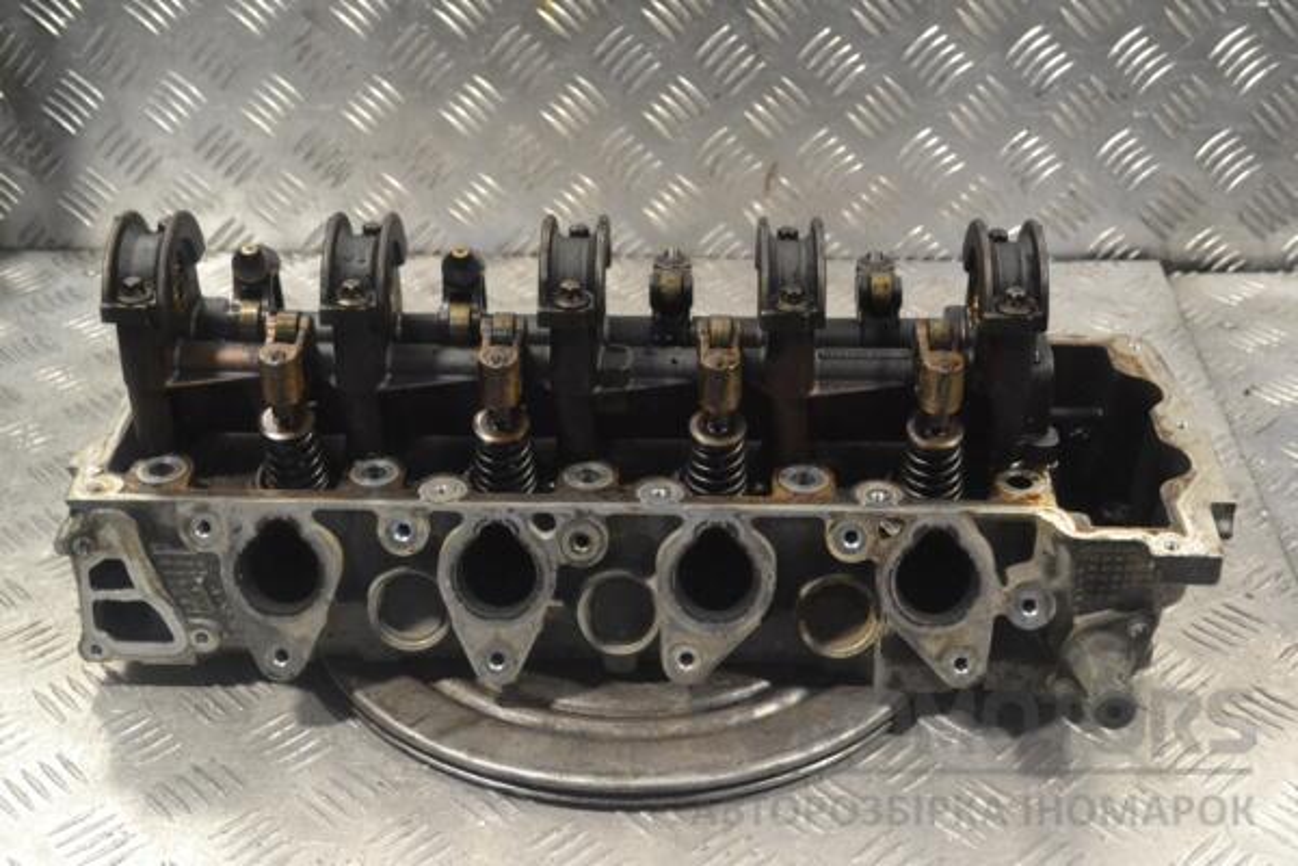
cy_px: 433
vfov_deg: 26.5
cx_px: 649
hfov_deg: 38.9
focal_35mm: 51
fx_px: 1839
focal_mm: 34
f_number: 8
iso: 3200
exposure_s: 1/250
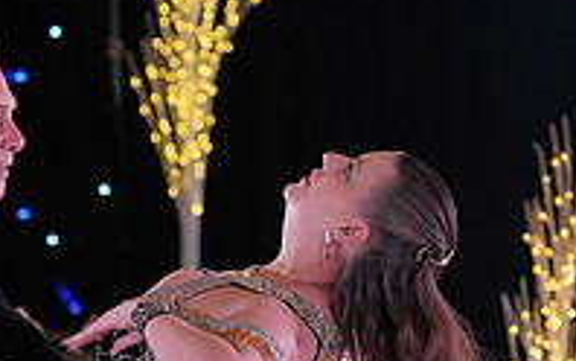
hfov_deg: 5.9
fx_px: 5544
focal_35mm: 353
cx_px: 141
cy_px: 544
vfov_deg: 3.7
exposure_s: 1/400
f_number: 4
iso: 1250
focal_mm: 118
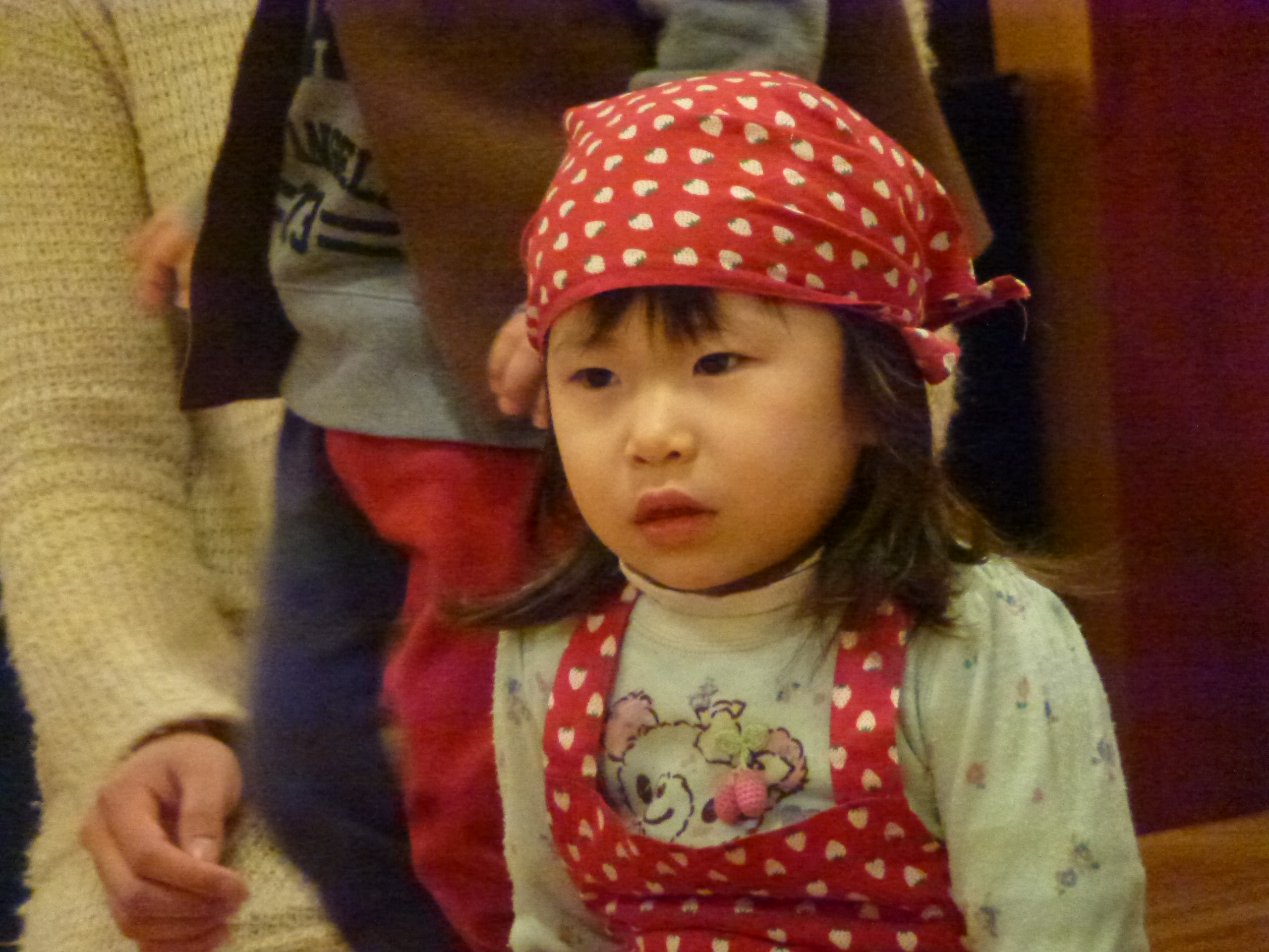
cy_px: 476
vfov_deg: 3.9
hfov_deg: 5.2
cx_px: 634
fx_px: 14077
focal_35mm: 384
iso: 1600
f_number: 5.9
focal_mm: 68.8
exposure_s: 1/80
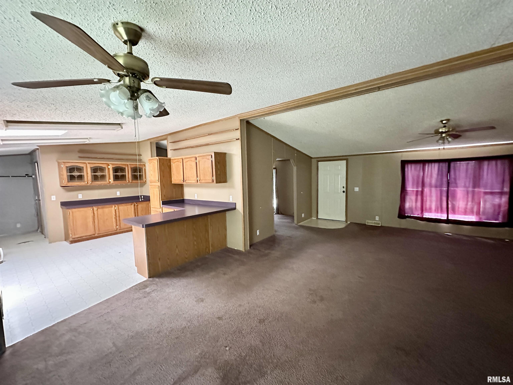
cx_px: 256
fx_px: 207
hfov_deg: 102.1
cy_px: 192
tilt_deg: -4.9
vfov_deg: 85.7
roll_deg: +1.1
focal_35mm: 14
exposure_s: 1/45
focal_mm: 2.22
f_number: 2.2
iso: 1250
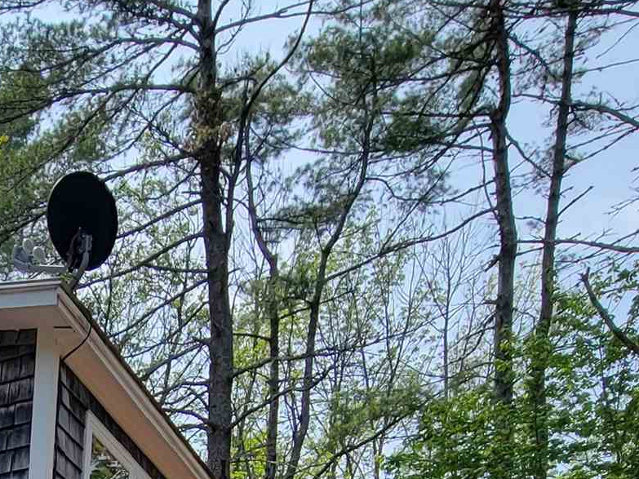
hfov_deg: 31.4
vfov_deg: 20.7
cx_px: -130
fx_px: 941
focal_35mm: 51
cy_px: 841
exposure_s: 1/1449
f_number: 2.2
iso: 50
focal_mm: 2.2
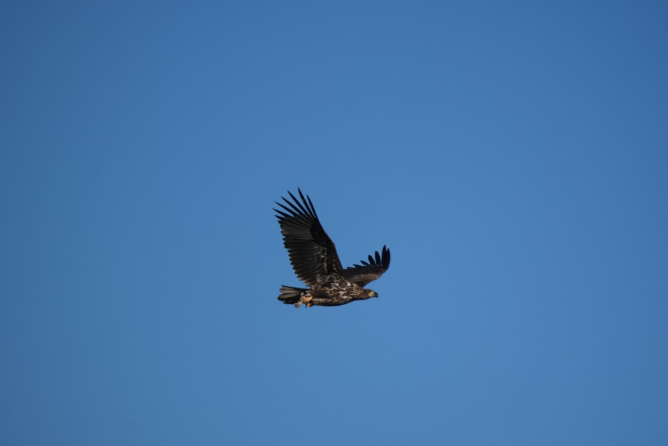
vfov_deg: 1.5
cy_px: 223
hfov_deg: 2.3
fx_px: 16699
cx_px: 334
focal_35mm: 900
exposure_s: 1/2500
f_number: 6.3
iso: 250
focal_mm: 600
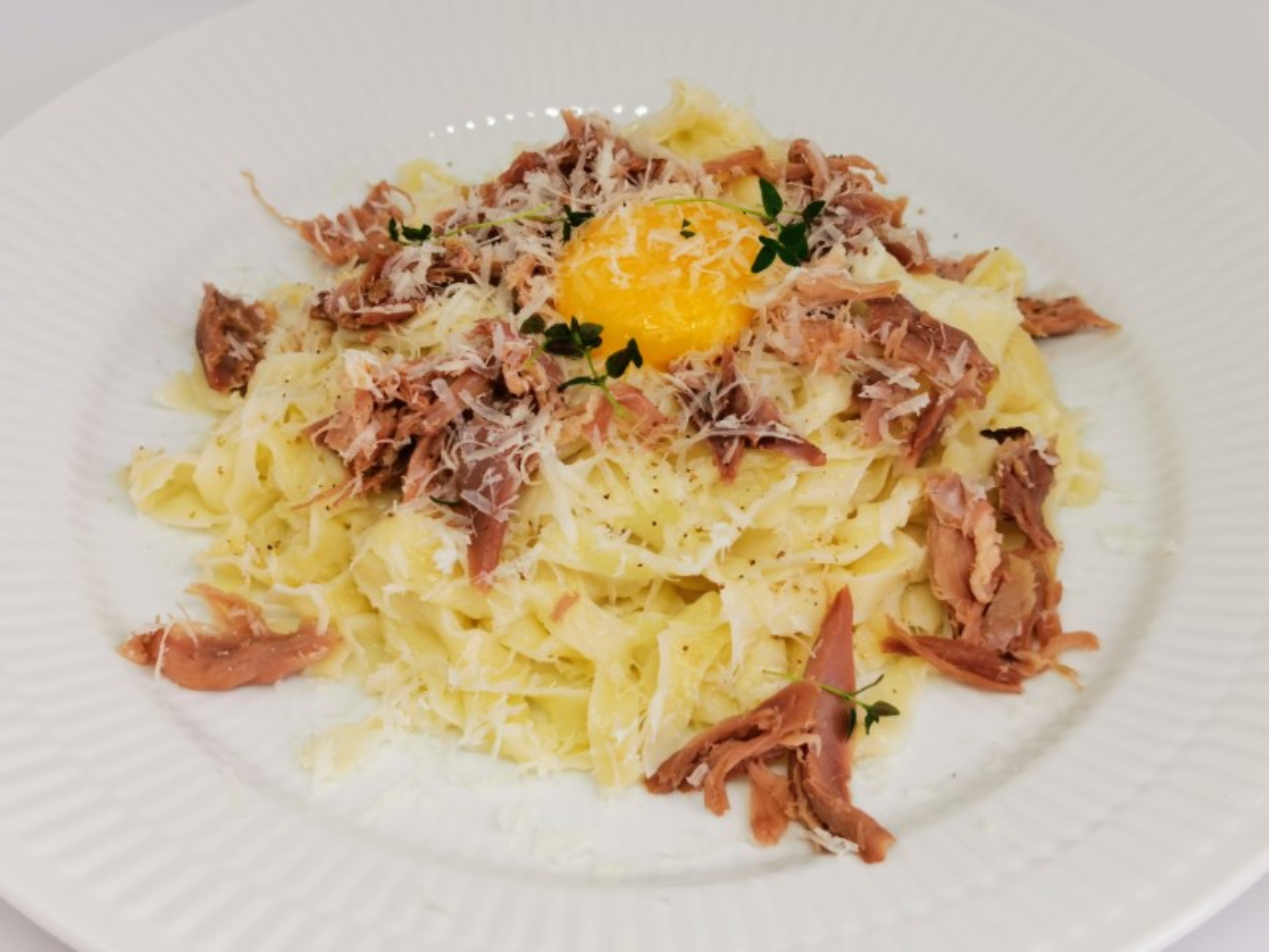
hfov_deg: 38.9
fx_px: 1796
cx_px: 634
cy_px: 476
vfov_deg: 29.7
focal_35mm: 49
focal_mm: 5.56
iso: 50
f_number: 1.6
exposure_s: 1/100
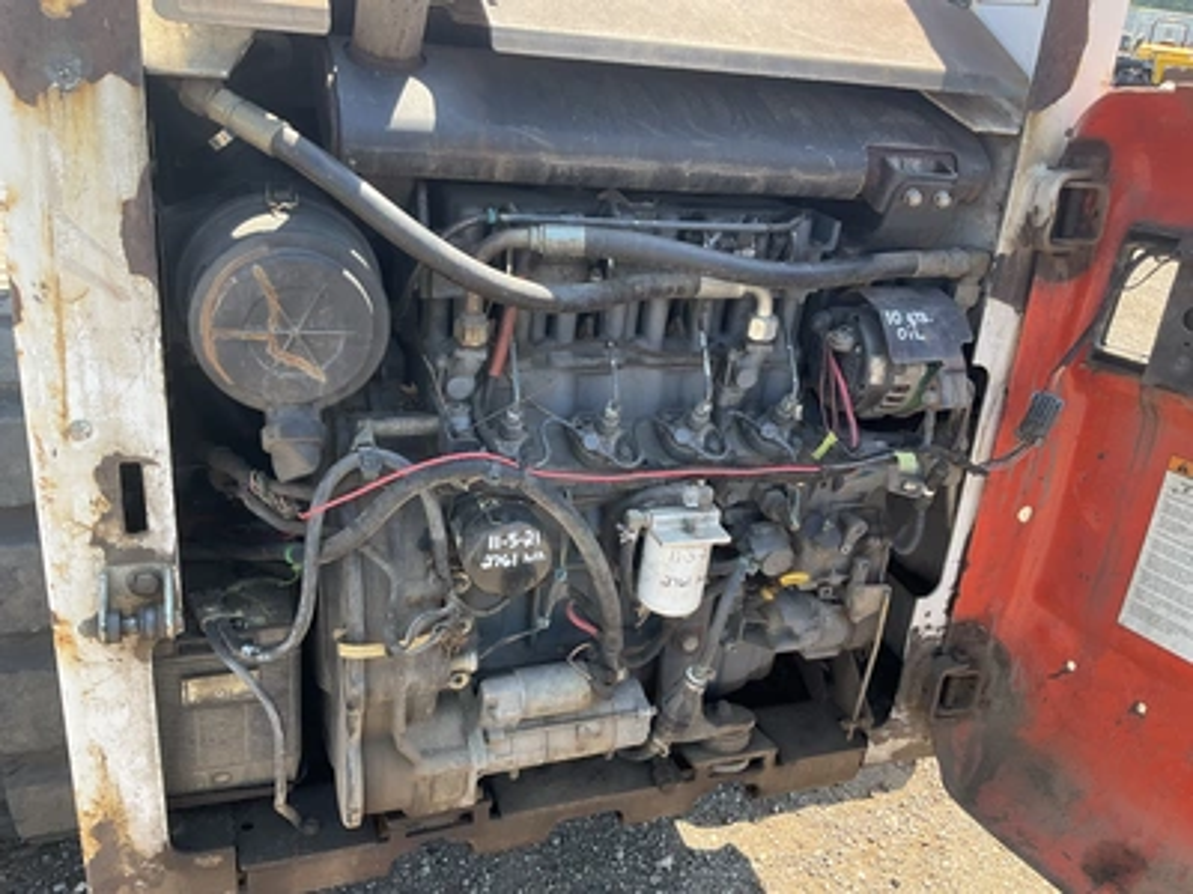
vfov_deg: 48.2
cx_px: 596
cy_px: 447
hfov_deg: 61.7
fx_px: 999
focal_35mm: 29
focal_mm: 3
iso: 25
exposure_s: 1/225
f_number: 1.8
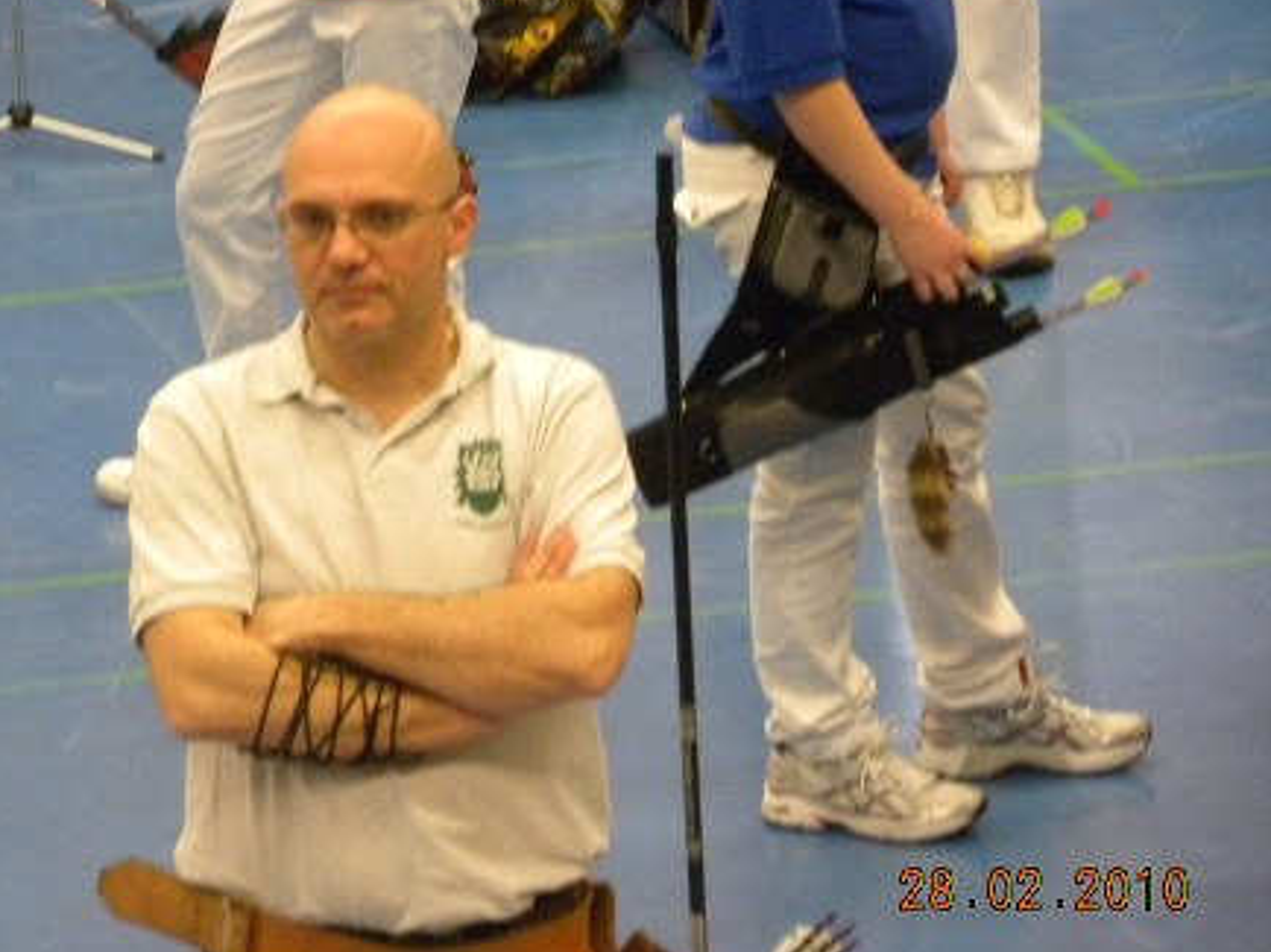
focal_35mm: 497
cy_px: 334
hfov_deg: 4.0
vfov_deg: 3.0
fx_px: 18238
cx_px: 363
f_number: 5
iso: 400
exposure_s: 1/18.6
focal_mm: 59.9
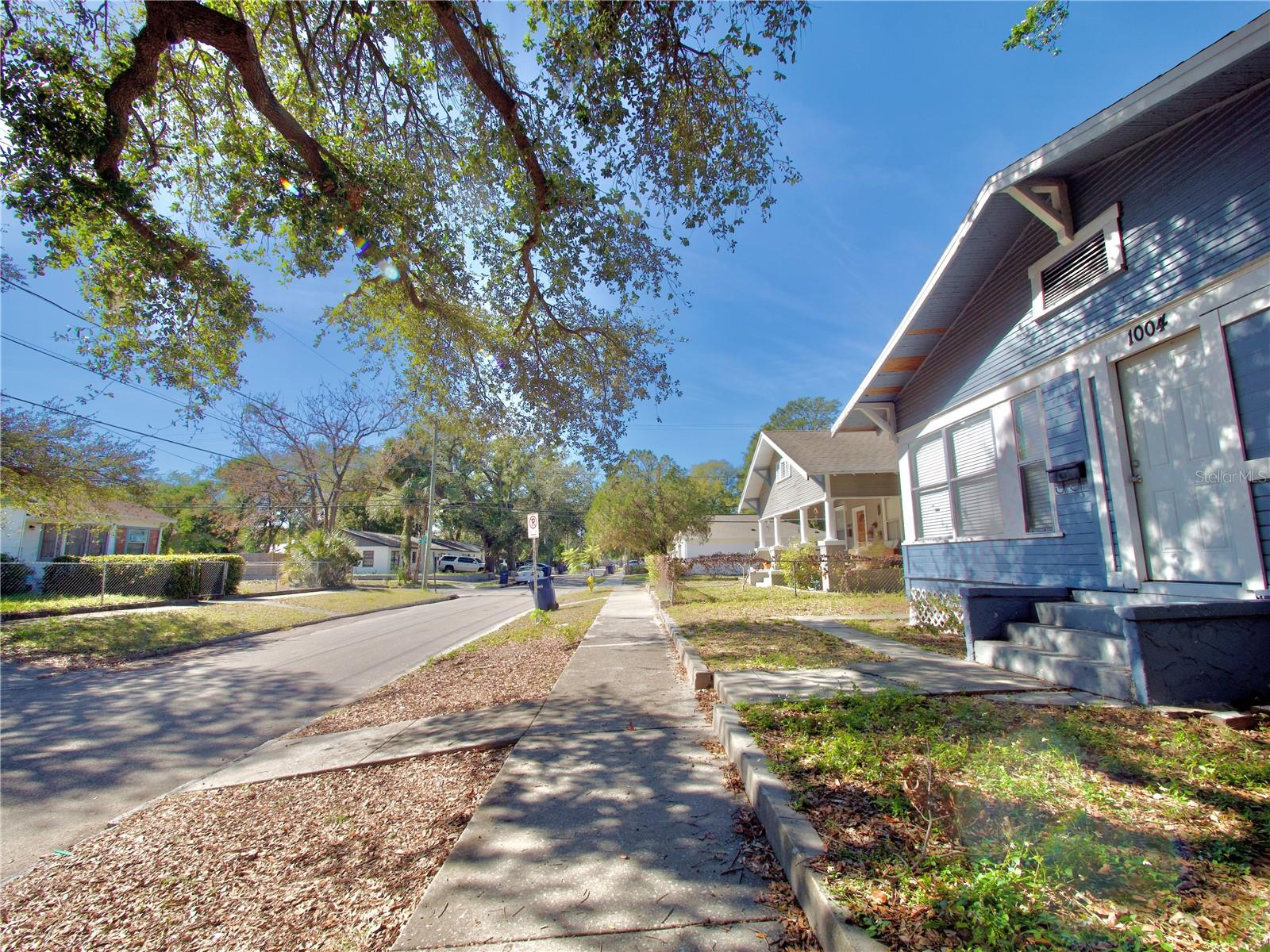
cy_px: 476
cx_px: 635
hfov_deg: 102.1
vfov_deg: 85.7
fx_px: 514
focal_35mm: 14
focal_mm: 7
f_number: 8
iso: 200
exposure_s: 1/400
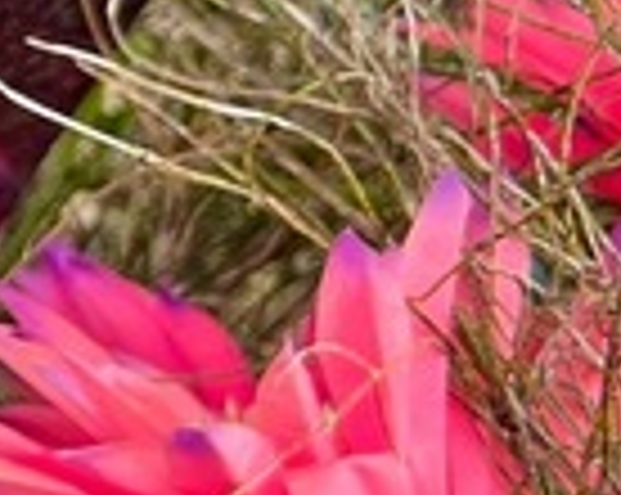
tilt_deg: -45.1
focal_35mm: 147
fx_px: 2698
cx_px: -1053
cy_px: 68
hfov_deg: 10.5
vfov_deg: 10.4
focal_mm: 5.7
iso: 50
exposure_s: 1/146
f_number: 1.5
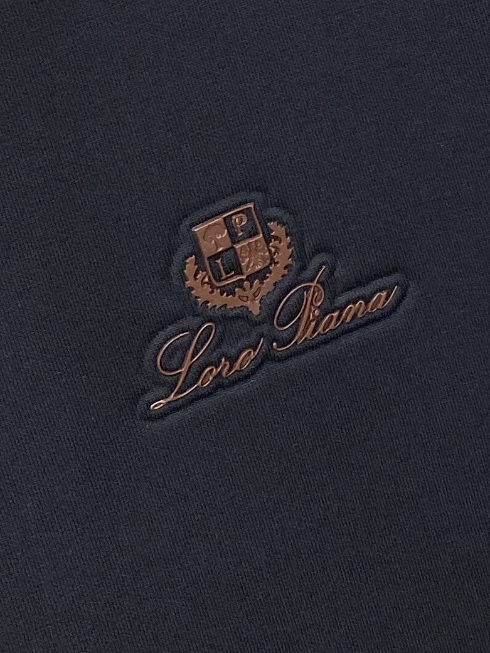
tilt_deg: -7.7
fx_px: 491
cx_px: 245
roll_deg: +14.5
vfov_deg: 67.3
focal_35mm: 26
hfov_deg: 53.1
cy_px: 326
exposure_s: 1/121
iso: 125
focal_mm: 4.25
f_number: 1.8
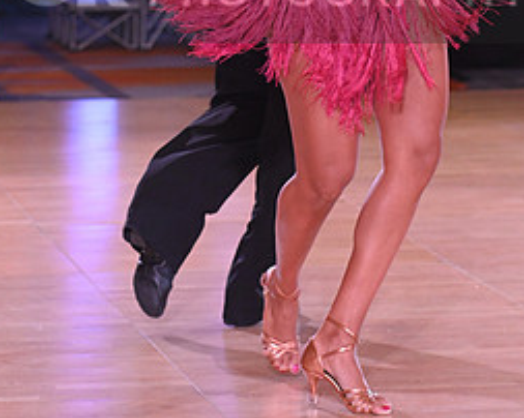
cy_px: -25
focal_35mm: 237
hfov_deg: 8.2
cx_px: 274
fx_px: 3673
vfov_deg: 6.5
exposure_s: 1/320
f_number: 4.5
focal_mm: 110
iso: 2500
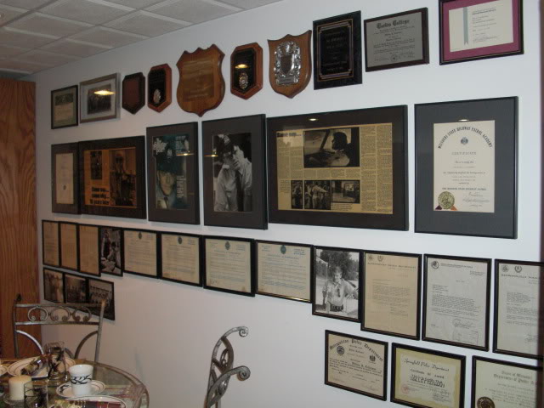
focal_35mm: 36
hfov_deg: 51.4
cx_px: 272
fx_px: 566
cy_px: 204
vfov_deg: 39.7
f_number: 2.8
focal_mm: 6.3
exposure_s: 1/60
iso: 200
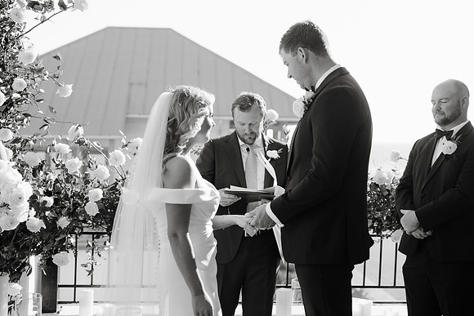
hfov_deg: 38.5
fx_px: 678
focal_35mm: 51
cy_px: 158
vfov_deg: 26.3
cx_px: 237
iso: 200
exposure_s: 1/1600
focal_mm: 50
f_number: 2.8
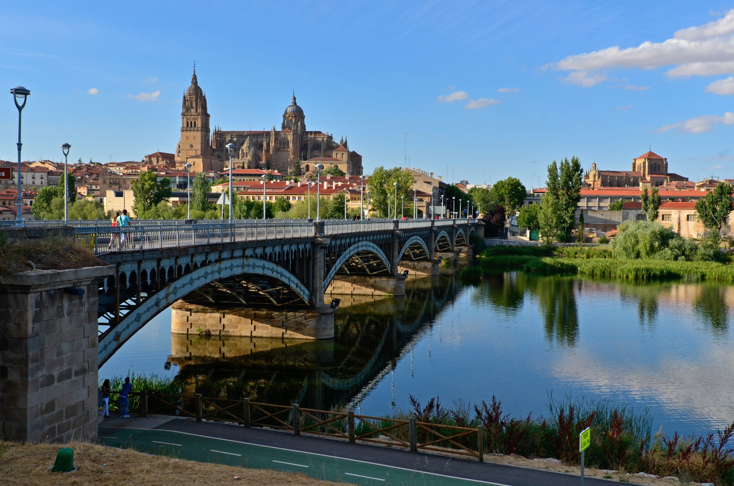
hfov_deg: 49.6
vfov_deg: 34.1
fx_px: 793
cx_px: 367
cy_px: 243
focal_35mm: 39
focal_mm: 26
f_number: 11
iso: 125
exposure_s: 1/125
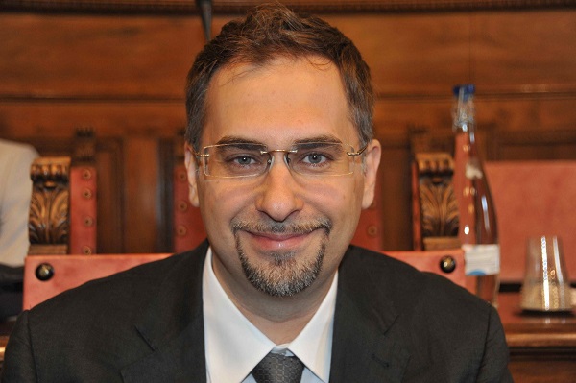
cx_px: 288
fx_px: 991
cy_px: 192
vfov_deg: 21.9
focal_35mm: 62
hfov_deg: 32.4
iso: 800
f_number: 5
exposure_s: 1/60
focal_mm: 62
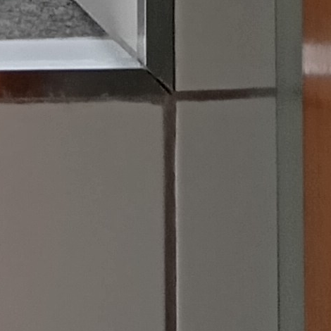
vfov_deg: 7.3
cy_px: -641
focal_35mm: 215
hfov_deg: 7.8
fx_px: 2326
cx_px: -356
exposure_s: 1/60
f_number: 1.8
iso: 155
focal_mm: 4.27
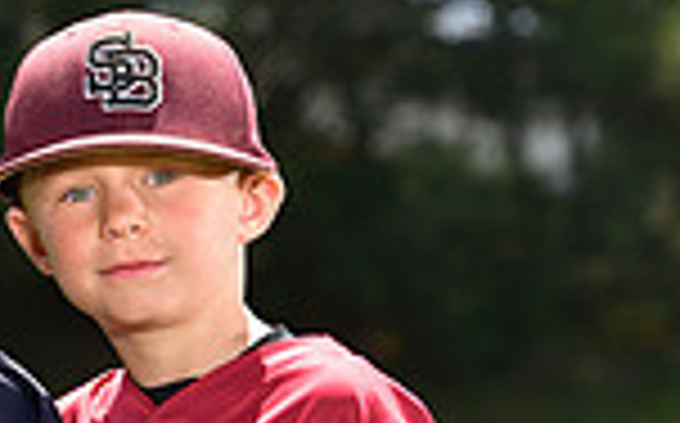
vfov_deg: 3.2
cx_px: -74
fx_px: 7608
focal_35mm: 411
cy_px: 626
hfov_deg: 5.1
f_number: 5.6
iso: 80
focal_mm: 105
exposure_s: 1/200
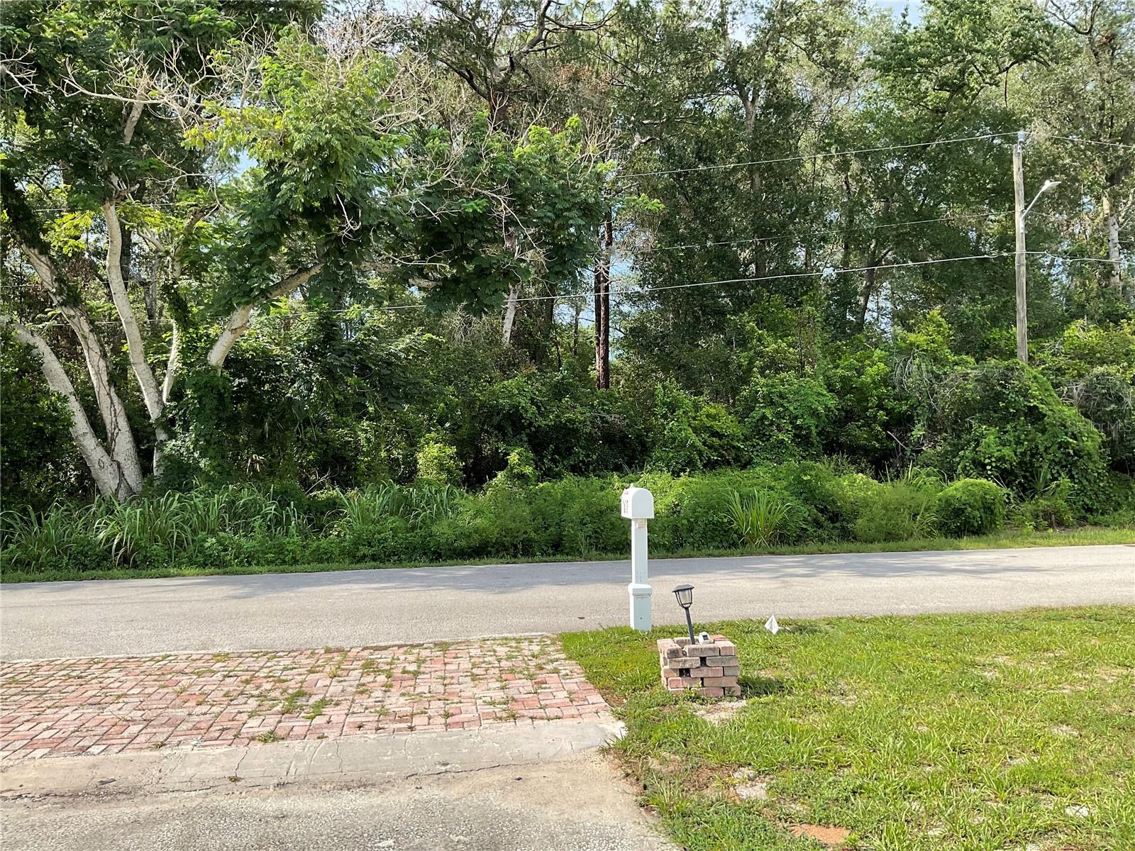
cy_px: 426
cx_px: 568
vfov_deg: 48.2
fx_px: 951
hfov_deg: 61.7
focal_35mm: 29
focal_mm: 3
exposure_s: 1/1121
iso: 16
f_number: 1.8
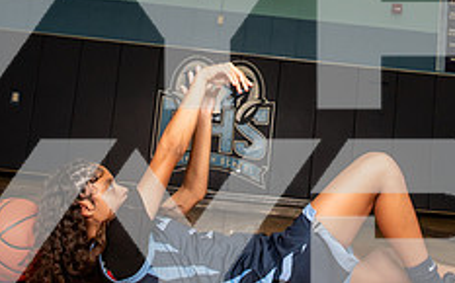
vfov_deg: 20.6
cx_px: 279
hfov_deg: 33.4
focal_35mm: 61
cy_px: 7
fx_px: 756
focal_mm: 24
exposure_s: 1/320
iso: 640
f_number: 6.3
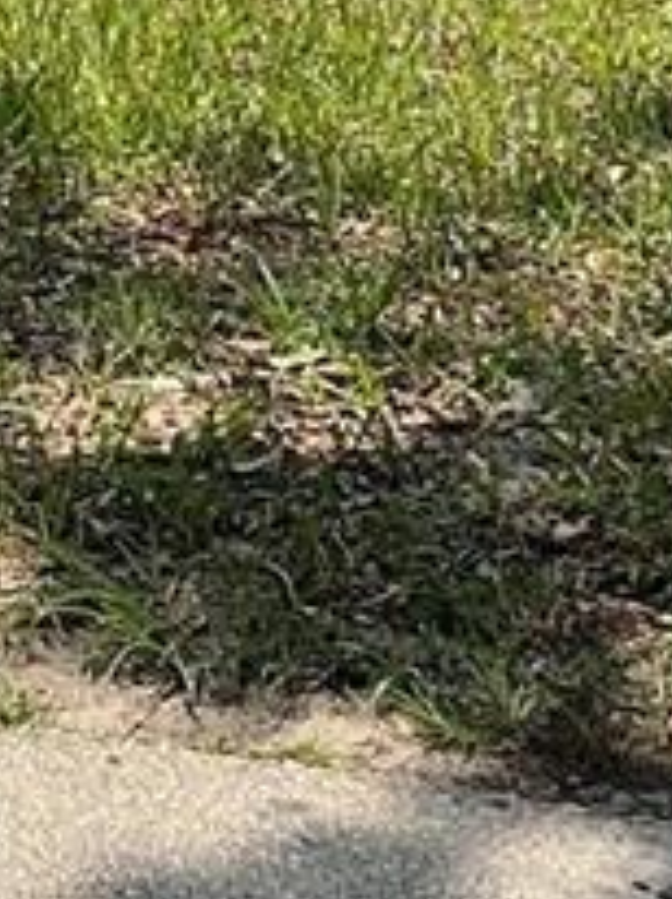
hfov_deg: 8.7
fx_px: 4383
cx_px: -161
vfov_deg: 11.1
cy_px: -567
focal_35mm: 169
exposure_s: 1/2427
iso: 20
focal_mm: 3
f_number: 1.8
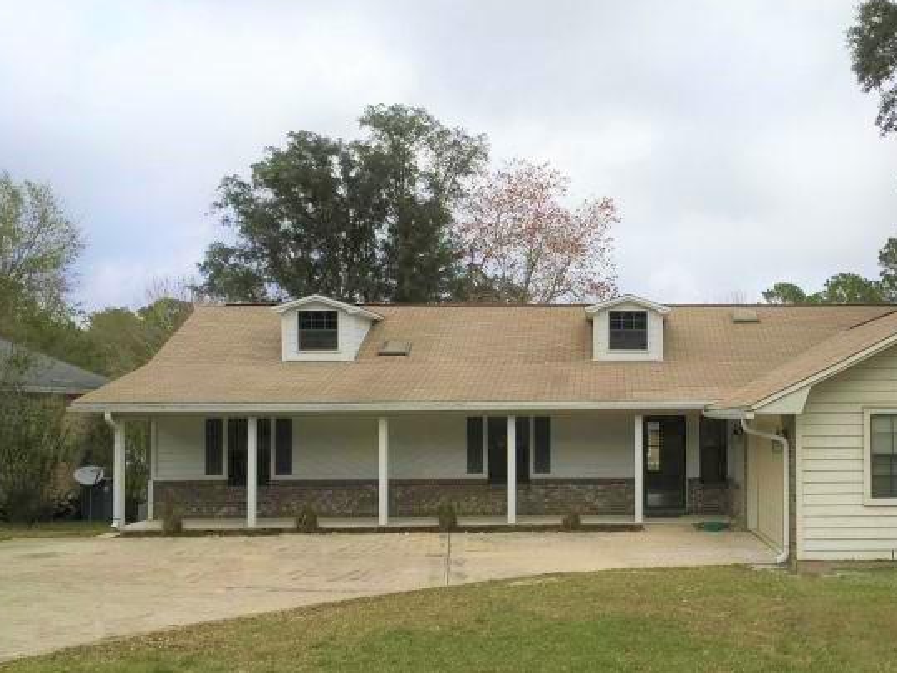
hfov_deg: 42.7
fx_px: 1114
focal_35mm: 43
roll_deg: +0.5
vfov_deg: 33.5
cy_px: 402
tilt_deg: +1.7
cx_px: 651
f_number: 2.2
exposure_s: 1/1083
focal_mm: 4.15
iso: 25
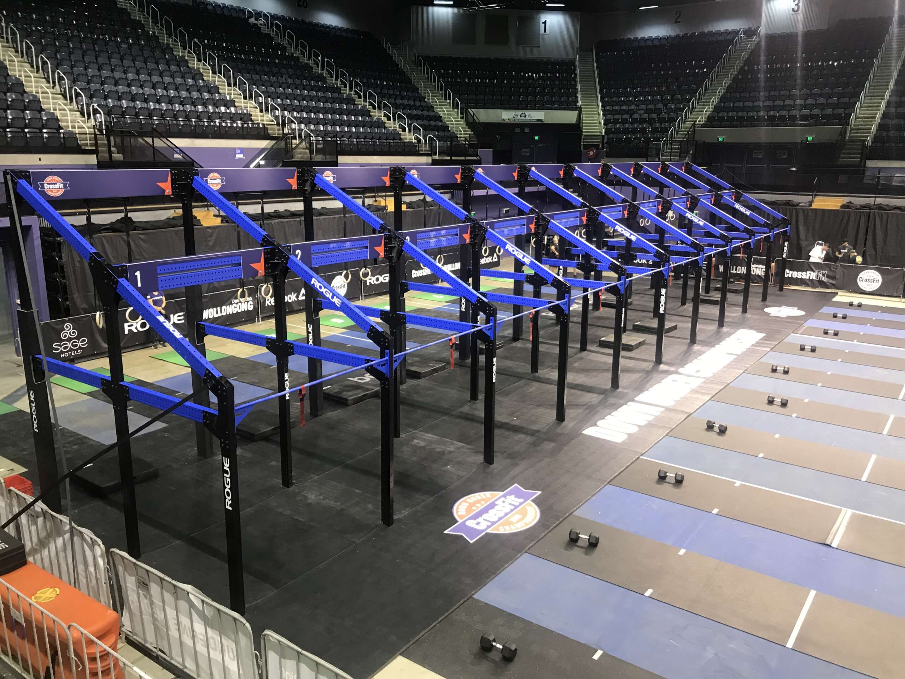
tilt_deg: -12.7
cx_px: 452
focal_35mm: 28
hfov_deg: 63.4
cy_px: 340
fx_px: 732
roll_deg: -0.1
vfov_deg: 49.7
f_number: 1.8
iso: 50
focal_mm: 3.99
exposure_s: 1/16
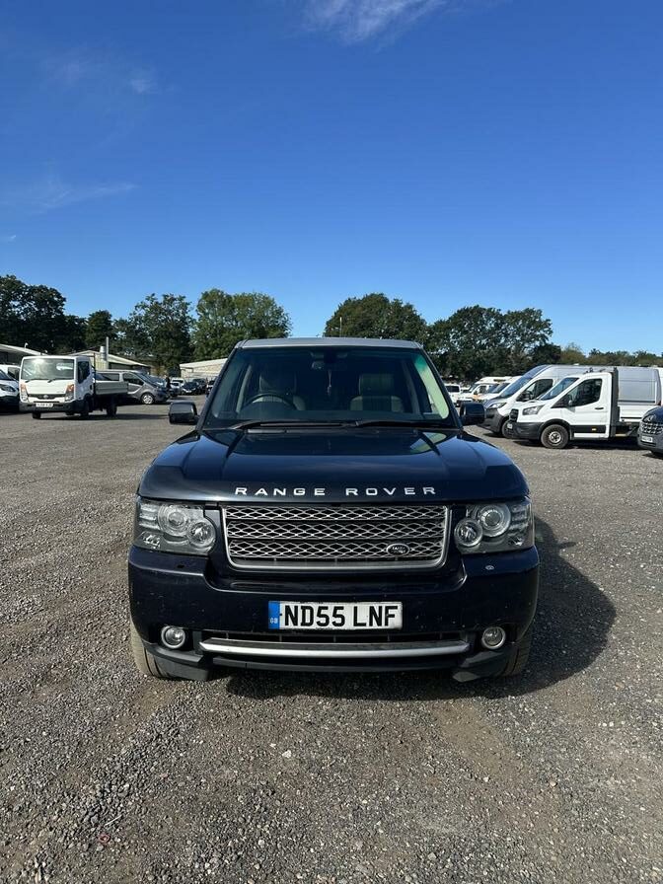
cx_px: 332
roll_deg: -1.9
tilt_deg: -4.6
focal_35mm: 24
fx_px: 613
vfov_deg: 71.6
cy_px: 442
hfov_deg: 56.8
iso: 80
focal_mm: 6.86
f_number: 1.78
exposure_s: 1/3058
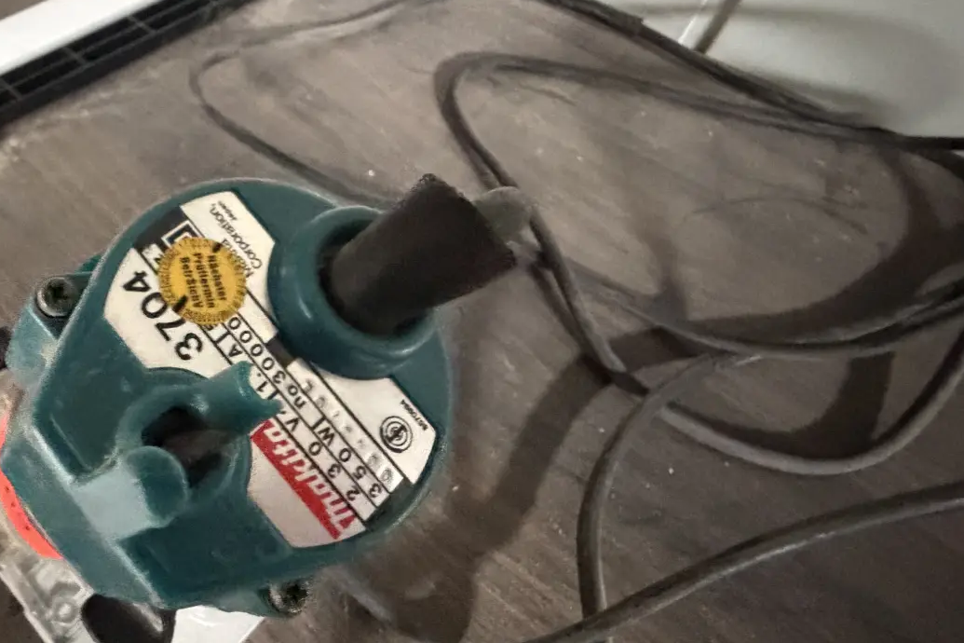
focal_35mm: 27
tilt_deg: -50.3
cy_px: 300
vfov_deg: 47.9
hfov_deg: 60.4
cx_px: 156
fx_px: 723
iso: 1250
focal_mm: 2.22
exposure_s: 1/43
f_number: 2.2
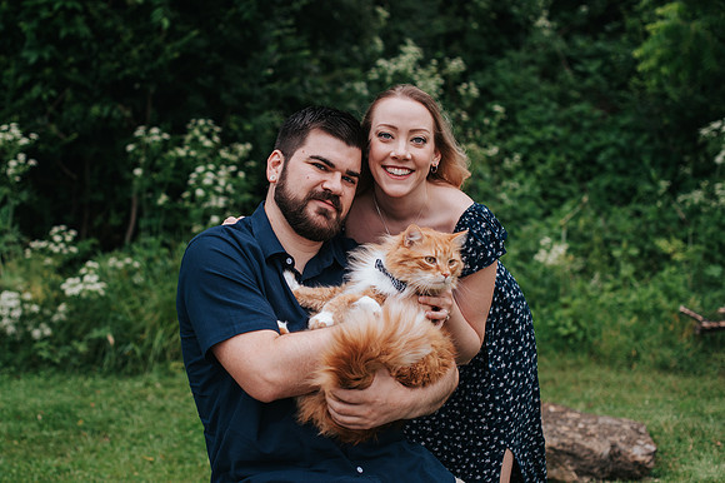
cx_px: 303
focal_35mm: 58
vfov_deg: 23.3
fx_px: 1173
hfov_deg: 34.3
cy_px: 242
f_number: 3.2
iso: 200
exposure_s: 1/400
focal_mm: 50
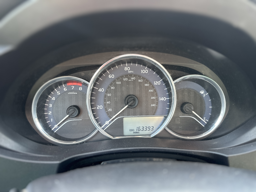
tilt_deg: -19.6
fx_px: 177
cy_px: 96
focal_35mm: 24
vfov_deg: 56.8
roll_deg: -0.7
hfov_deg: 71.6
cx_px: 128
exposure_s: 1/88
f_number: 1.78
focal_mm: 6.86
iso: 250
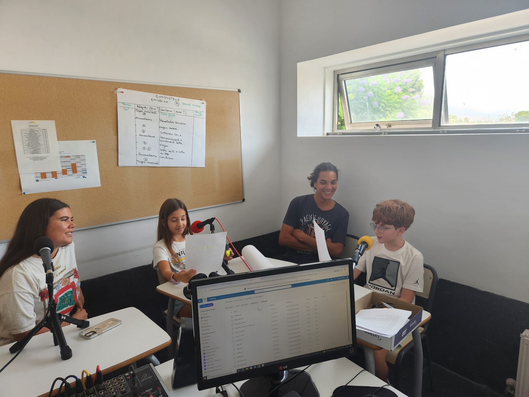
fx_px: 351
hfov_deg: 73.9
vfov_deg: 58.9
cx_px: 264
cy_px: 198
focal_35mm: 23
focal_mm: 5.4
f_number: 1.8
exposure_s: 1/180
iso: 100
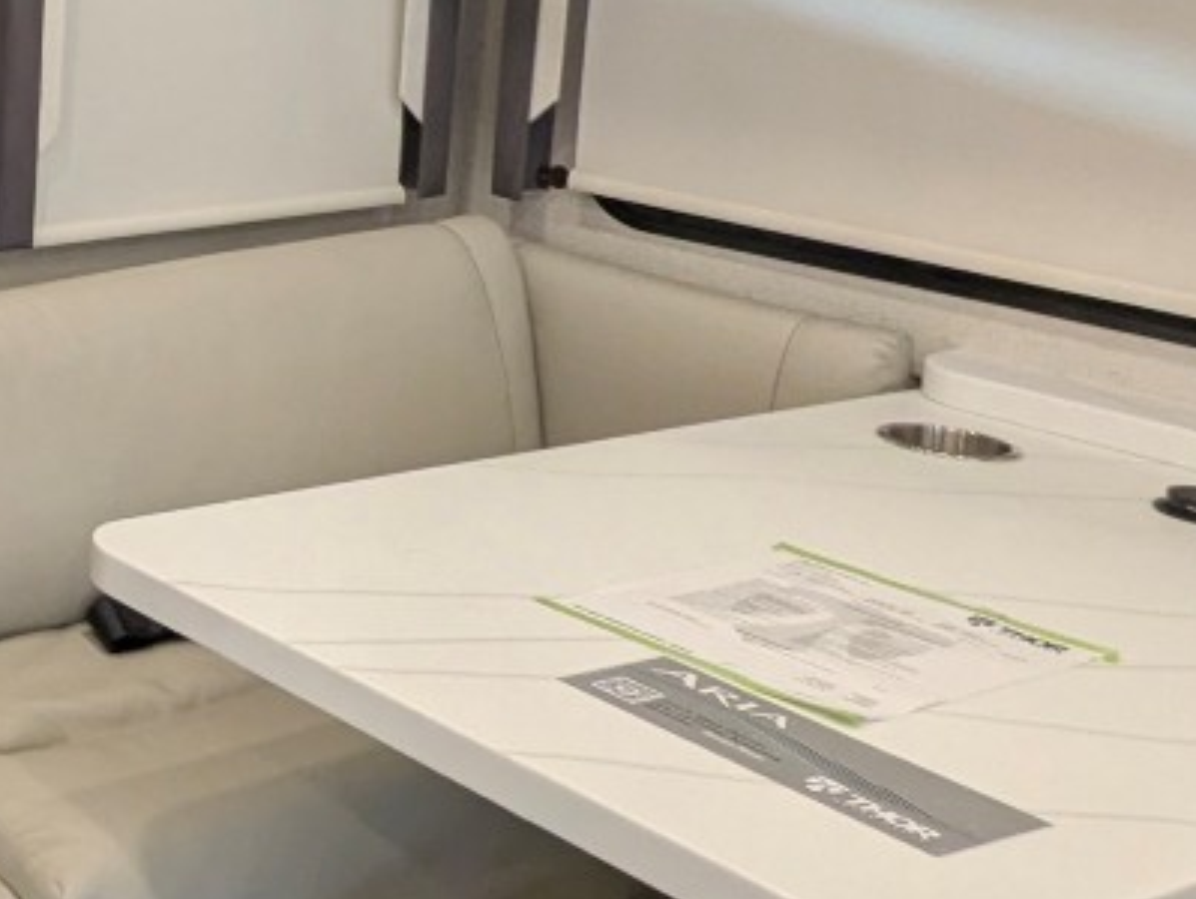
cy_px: 129
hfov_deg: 26.6
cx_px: -514
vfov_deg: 25.5
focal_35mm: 56
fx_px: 1937
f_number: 2.2
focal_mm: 2.35
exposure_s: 1/84.2
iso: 167
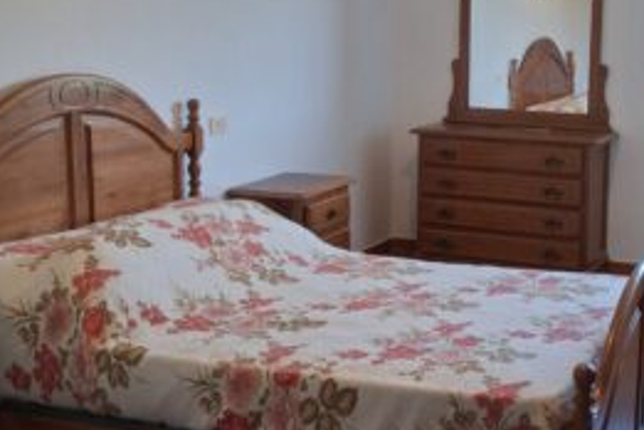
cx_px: 466
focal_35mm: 43
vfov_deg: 30.9
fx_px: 769
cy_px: 136
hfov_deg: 44.2
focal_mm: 4
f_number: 1.8
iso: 200
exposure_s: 1/100
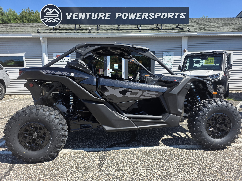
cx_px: 121
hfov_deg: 73.9
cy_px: 90
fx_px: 161
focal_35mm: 23
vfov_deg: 58.9
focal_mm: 6.3
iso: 80
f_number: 1.7
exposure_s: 1/2565
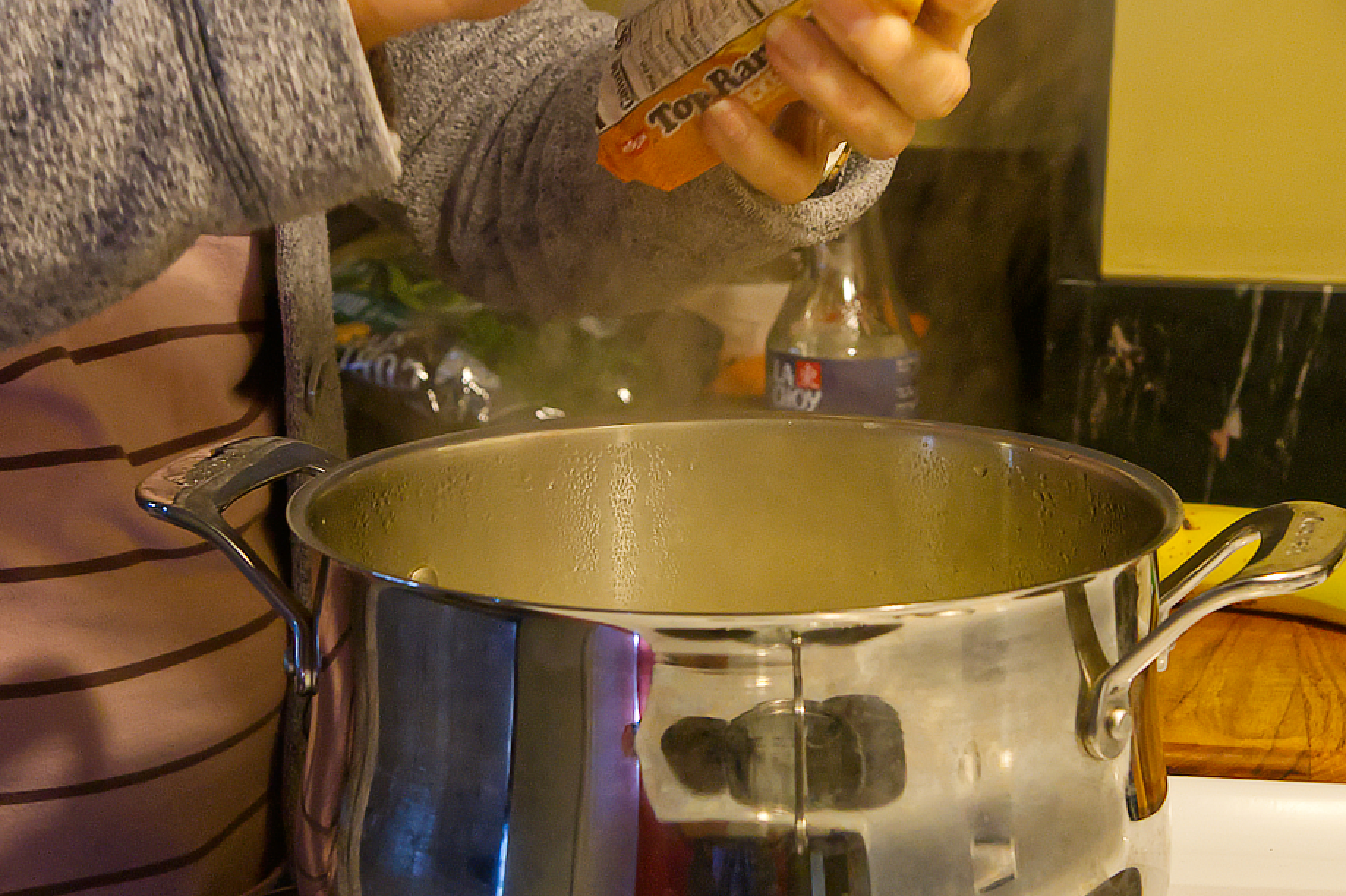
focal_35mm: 94
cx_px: 750
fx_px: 3513
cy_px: 458
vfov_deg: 14.5
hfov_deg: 21.7
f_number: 8
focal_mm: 48
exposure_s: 1/80
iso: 9000
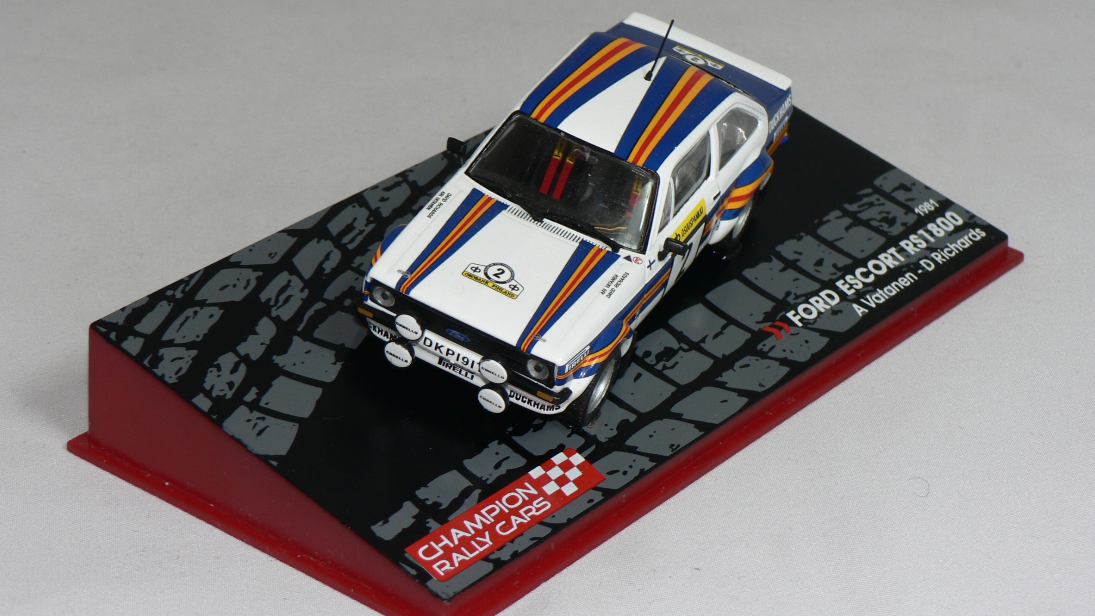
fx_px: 2613
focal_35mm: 90
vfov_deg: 13.4
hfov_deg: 23.7
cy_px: 248
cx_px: 545
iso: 80
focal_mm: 13.7
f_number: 4
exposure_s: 1/60
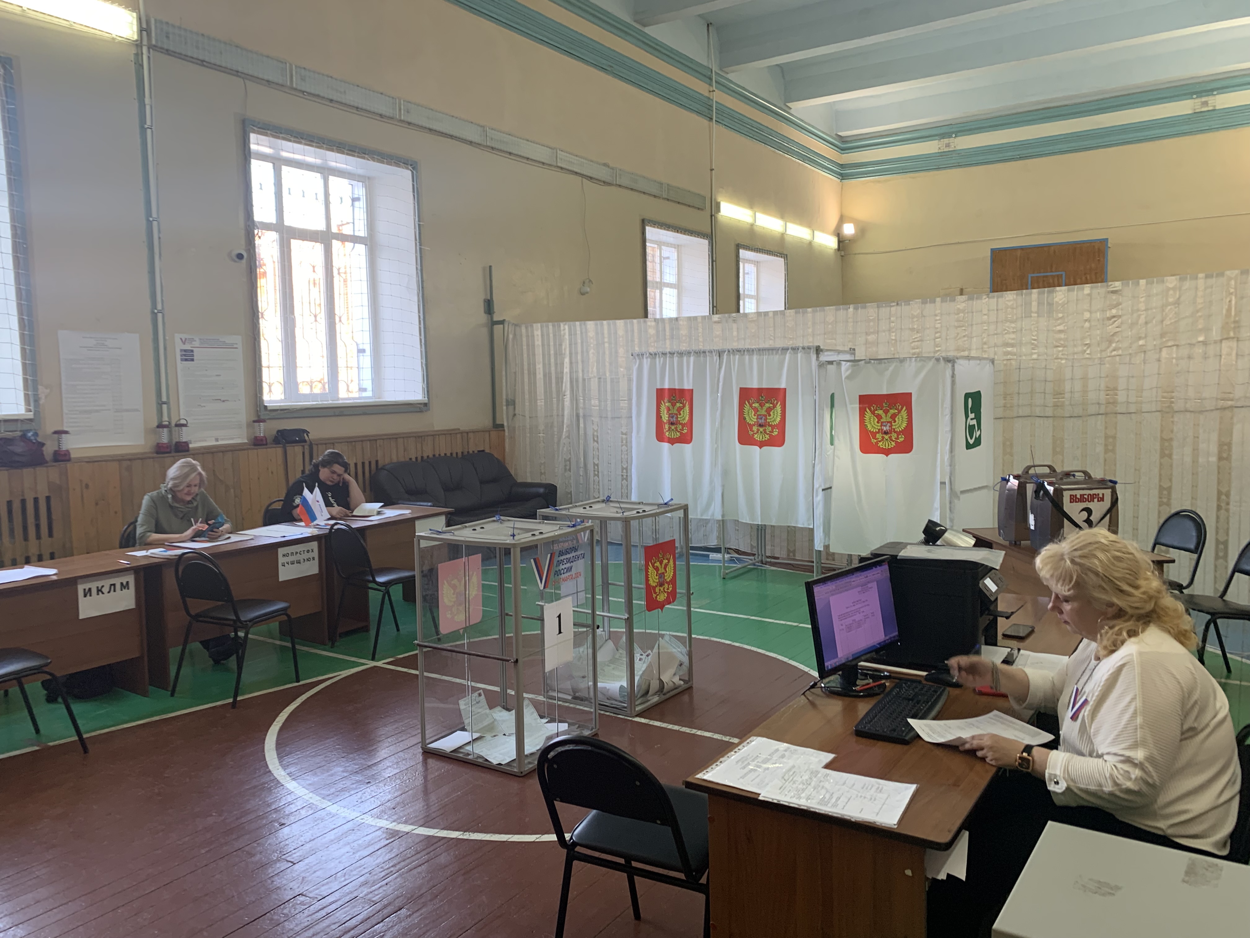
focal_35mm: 26
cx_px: 625
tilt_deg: -3.7
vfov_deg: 53.1
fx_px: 939
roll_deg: +0.2
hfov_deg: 67.3
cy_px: 469
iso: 64
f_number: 1.8
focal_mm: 4.25
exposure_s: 1/50
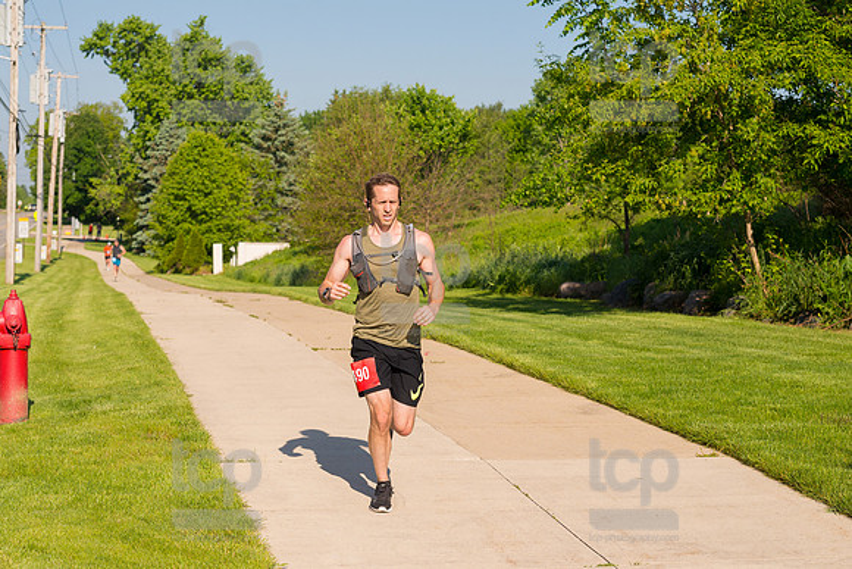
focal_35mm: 78
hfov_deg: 26.0
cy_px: 284
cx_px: 426
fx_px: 1846
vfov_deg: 17.5
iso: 400
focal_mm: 78
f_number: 5.6
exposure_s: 1/2000
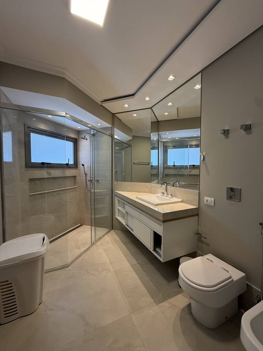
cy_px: 176
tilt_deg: -2.1
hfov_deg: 85.7
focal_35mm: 14
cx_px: 132
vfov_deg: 102.1
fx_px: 142
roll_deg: -0.8
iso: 200
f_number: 2.2
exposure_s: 1/120
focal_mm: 2.22
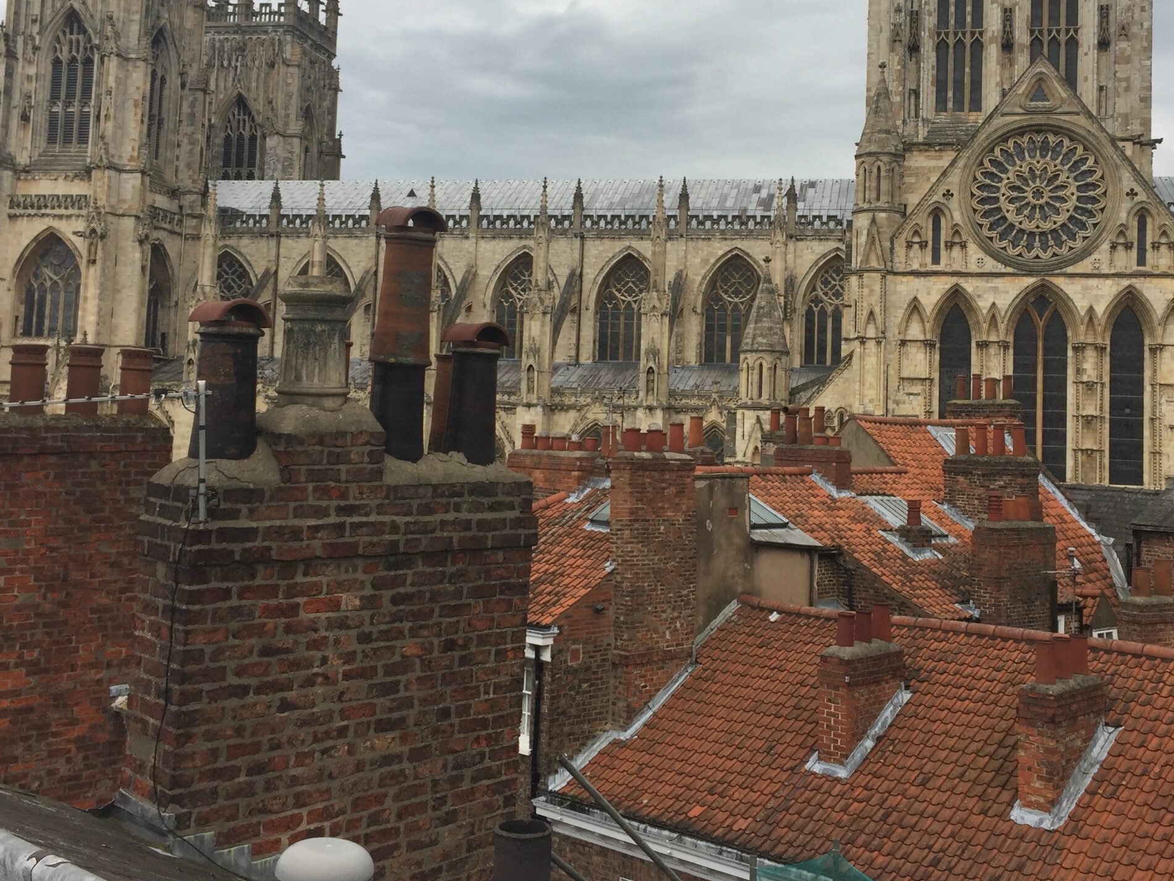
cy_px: 324
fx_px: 1323
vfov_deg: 36.6
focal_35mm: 39
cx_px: 681
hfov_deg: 47.7
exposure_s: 1/542
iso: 32
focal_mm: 4.15
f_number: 2.2
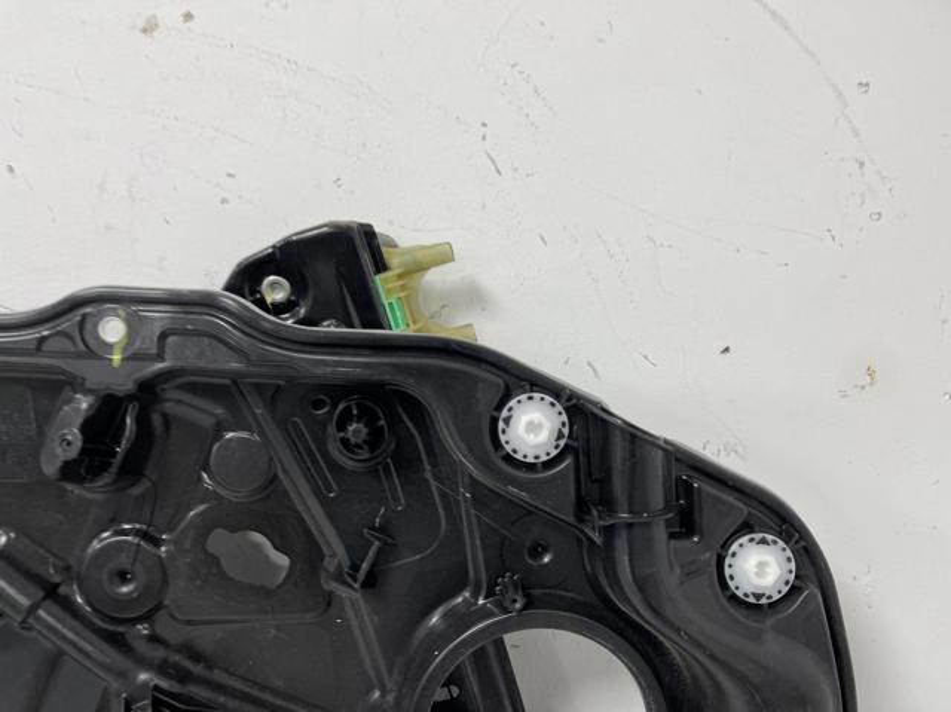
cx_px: 476
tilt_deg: -20.2
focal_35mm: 25
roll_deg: +1.0
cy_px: 356
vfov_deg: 54.8
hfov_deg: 69.4
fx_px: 686
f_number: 1.6
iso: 125
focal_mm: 5.1
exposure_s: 1/100
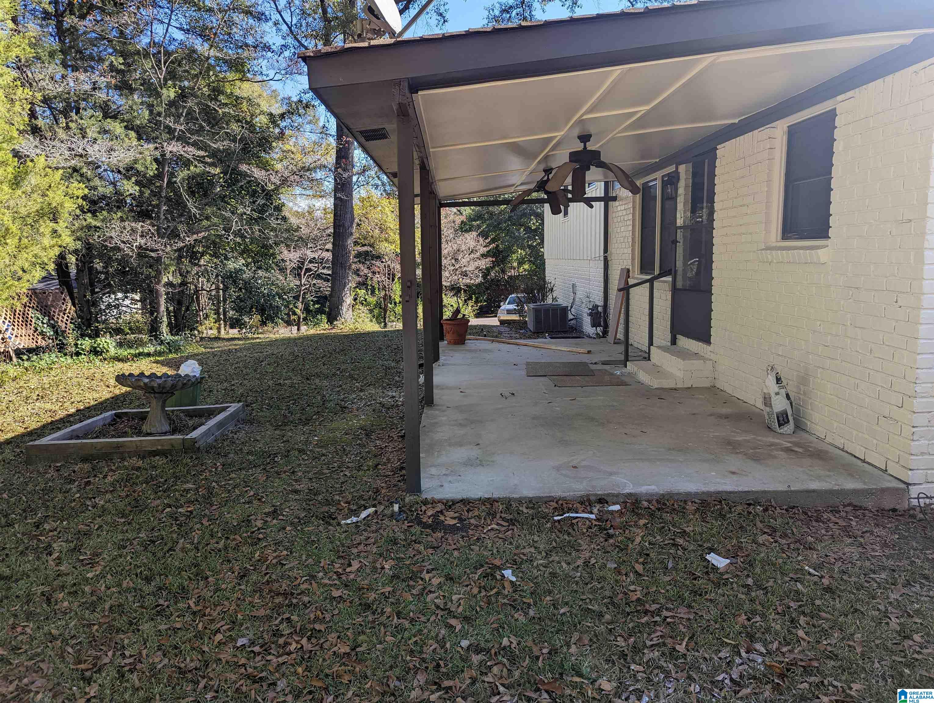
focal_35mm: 24
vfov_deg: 56.9
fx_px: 648
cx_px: 467
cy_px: 352
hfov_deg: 71.5
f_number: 1.85
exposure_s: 1/596
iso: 40
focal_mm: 6.81
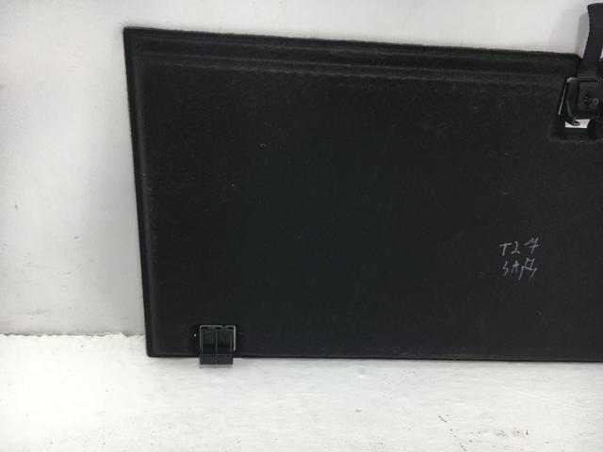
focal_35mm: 29
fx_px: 505
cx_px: 302
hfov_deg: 61.7
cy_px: 226
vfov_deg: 48.2
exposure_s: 1/136
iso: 25
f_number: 2.2
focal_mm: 4.15
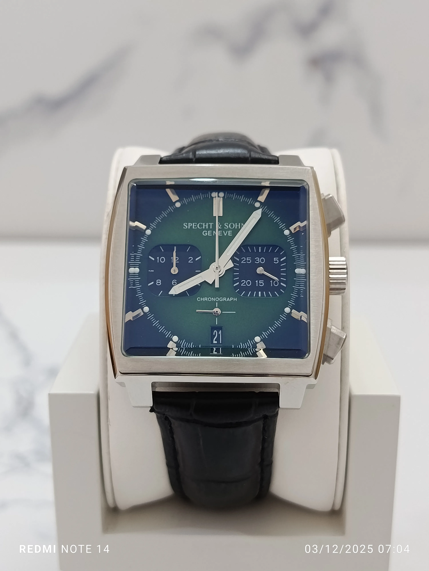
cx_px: 214
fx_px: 793
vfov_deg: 39.7
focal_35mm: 48
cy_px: 286
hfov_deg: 30.3
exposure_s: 1/100
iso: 459
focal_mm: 5.24
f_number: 1.7
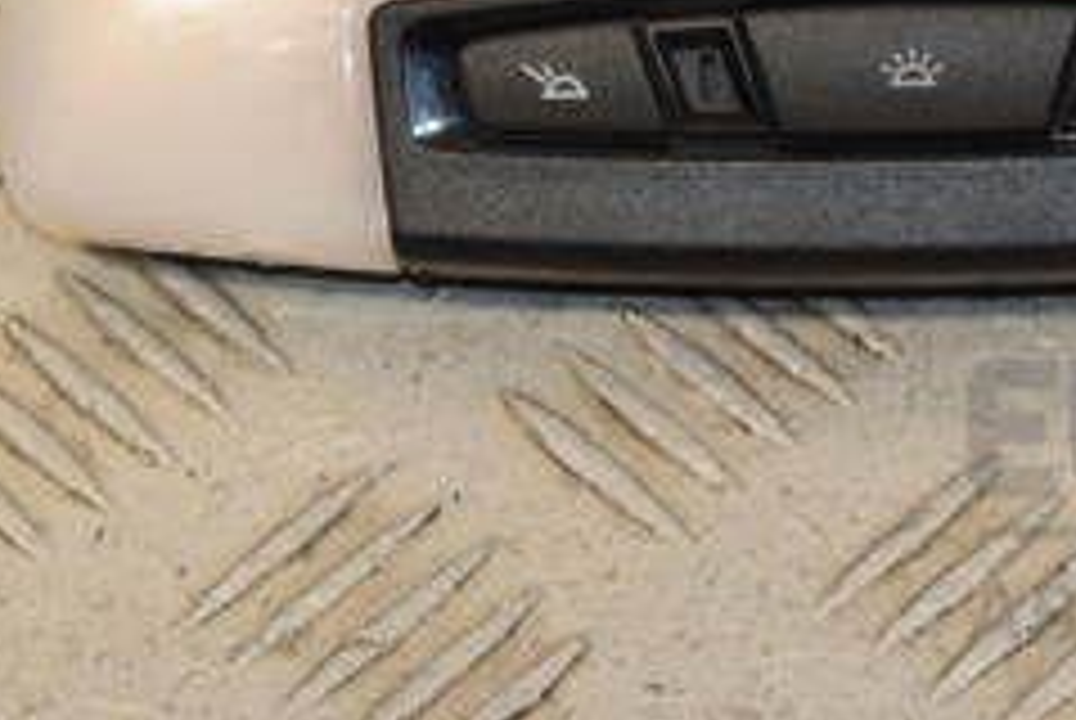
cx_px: 882
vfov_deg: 5.9
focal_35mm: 233
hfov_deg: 8.8
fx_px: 6973
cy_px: -171
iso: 800
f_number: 9
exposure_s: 1/200
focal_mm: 62
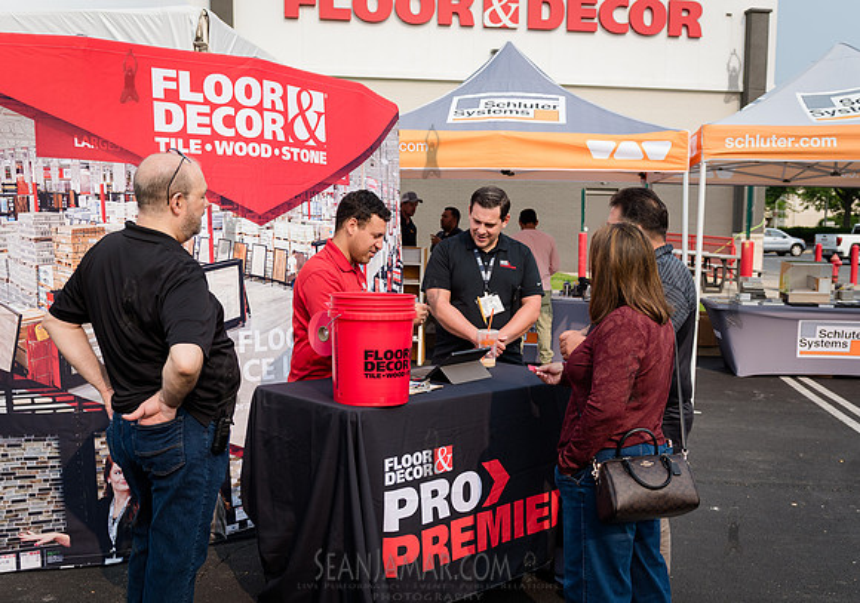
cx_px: 446
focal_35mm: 38
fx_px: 933
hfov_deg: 49.5
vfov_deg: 35.8
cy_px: 344
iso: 200
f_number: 4
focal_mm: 32
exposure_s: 1/1000
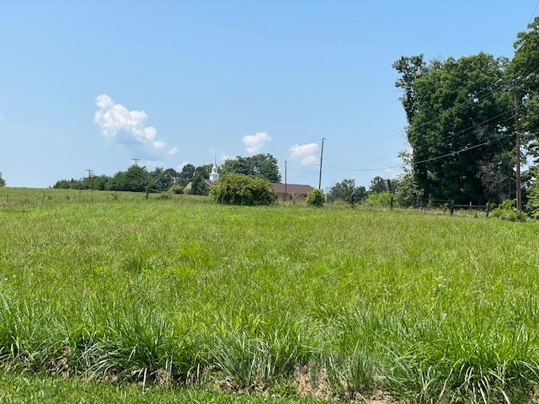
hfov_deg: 36.8
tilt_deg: +3.2
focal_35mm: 52
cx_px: 270
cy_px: 202
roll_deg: -1.5
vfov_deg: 28.0
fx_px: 810
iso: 25
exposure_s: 1/1776
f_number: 2
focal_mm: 6
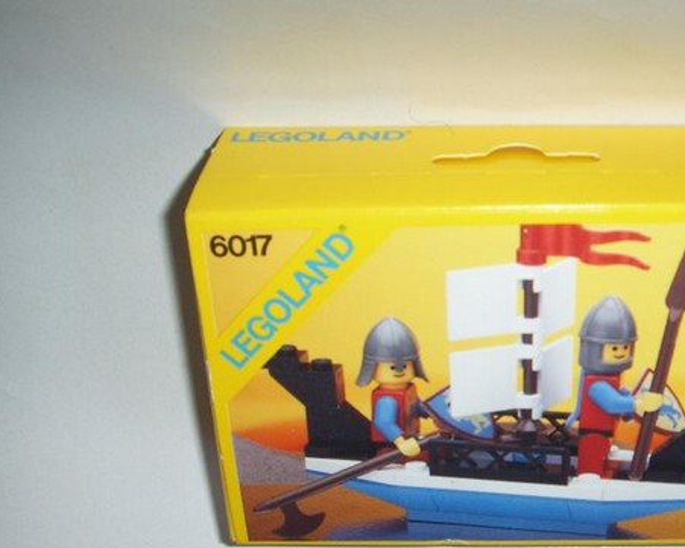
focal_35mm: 54
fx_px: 1095
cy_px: 328
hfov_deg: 34.5
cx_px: 444
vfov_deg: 28.1
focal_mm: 6.6
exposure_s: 1/45
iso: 100
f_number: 3.5
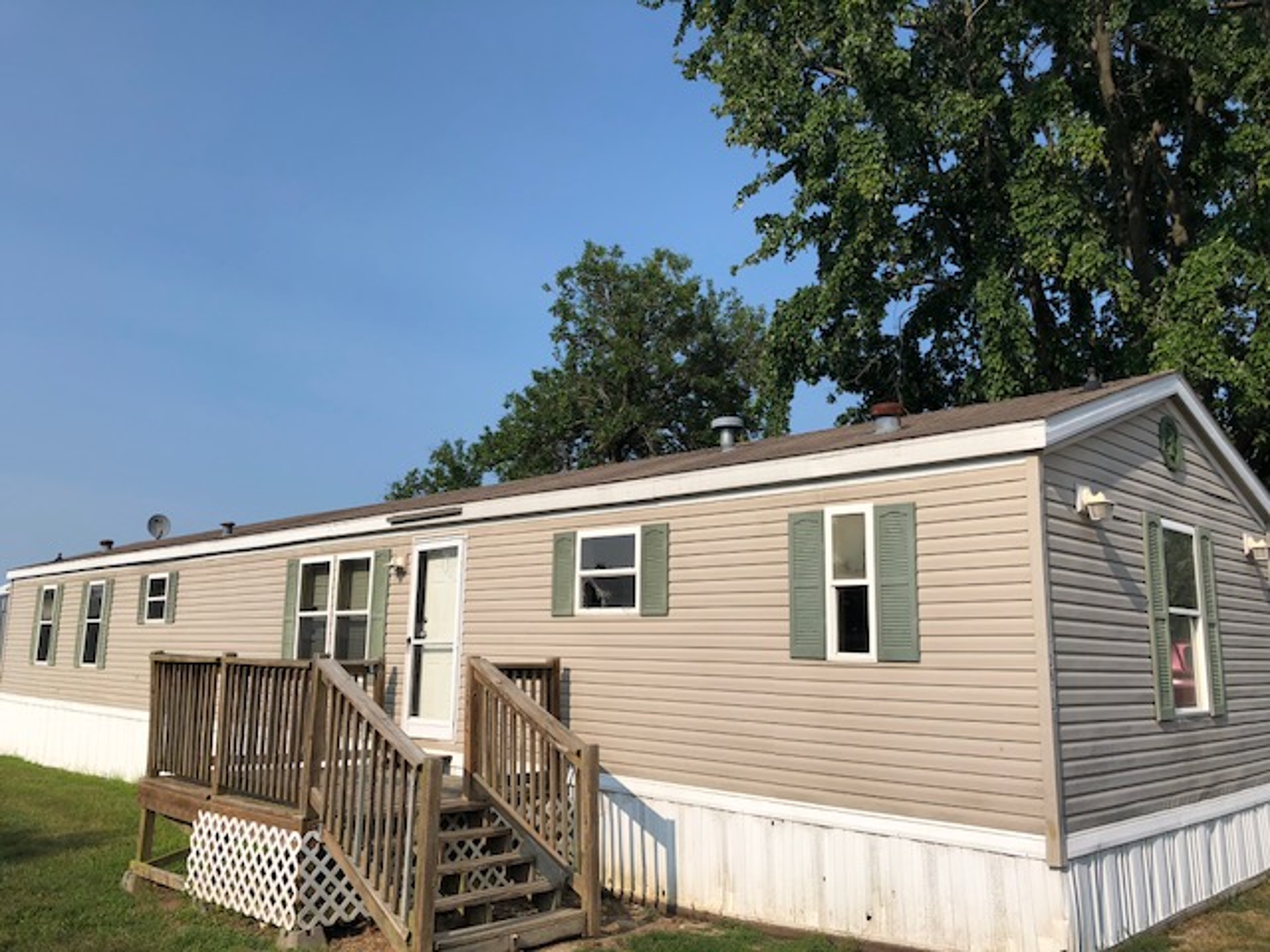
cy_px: 476
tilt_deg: +9.7
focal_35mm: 28
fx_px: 1027
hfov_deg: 63.4
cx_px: 635
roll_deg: -1.0
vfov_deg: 49.7
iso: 20
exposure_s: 1/2525
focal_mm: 4
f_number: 1.8
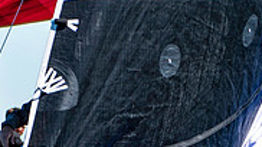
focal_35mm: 1486
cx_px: 246
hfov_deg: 1.5
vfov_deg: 0.8
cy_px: 241
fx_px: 10314
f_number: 5
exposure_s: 1/2000
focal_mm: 280
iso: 320
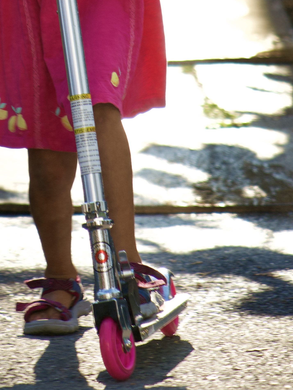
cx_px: 58
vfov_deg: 7.1
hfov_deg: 5.3
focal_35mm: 278
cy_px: 62
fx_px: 3138
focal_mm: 105
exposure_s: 1/250
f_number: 4
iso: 160
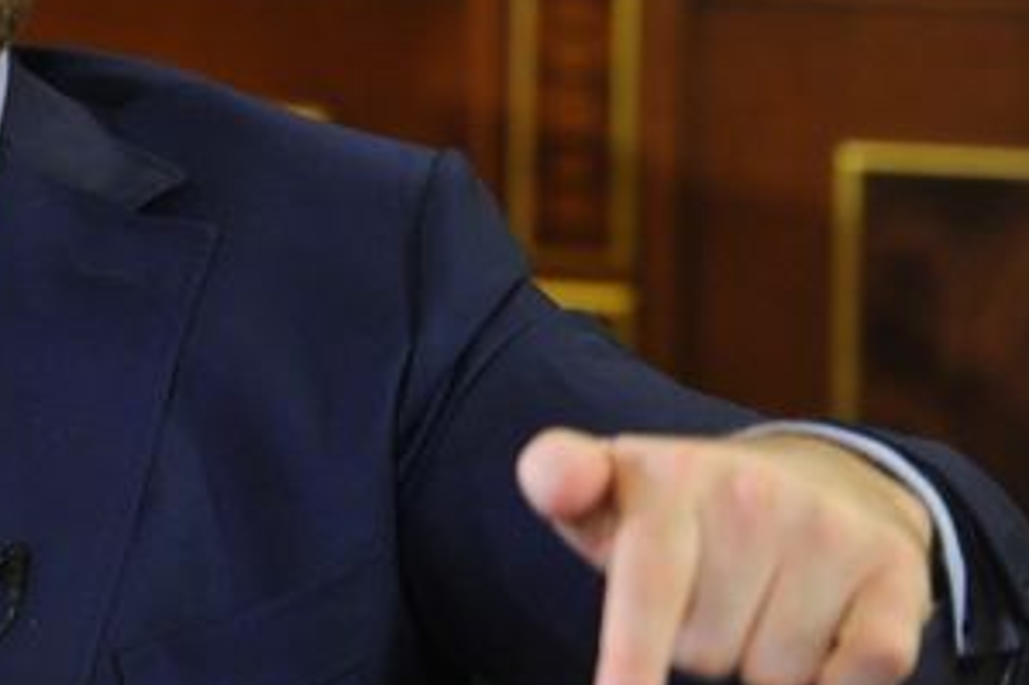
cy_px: 71
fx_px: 9998
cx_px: -91
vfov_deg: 3.9
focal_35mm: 350
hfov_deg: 5.9
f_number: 4
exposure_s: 1/60
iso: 5000
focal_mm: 155
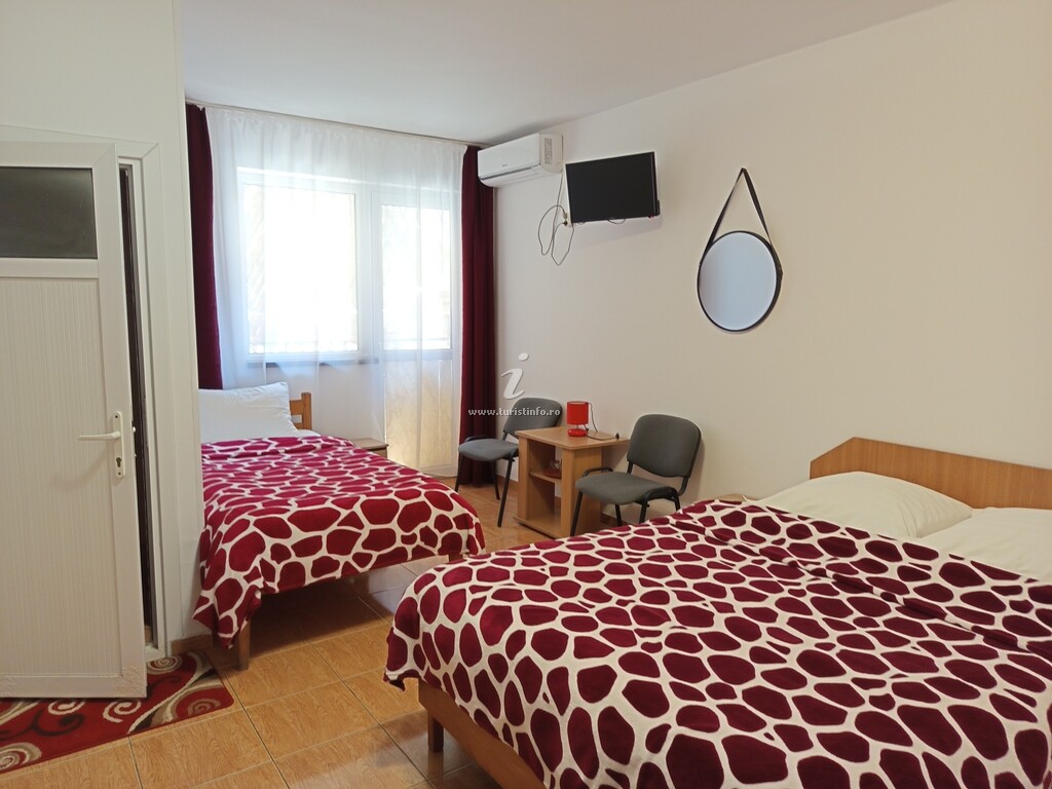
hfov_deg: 71.6
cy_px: 394
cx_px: 526
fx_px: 729
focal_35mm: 24
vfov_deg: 56.8
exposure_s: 1/50
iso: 412
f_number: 1.7
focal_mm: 5.24
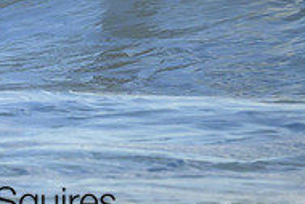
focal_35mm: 2440
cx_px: -8
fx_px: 20687
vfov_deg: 0.6
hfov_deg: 0.8
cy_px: -65
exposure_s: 1/2500
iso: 320
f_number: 6.3
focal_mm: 800
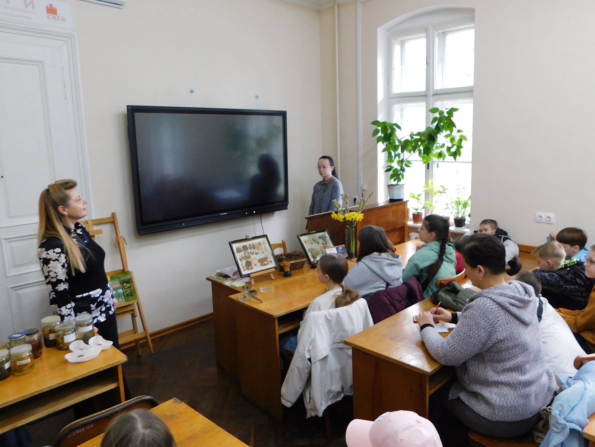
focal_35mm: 26
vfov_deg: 53.1
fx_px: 447
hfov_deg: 67.2
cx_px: 324
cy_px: 216
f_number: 3
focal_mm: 4
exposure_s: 1/30
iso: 180
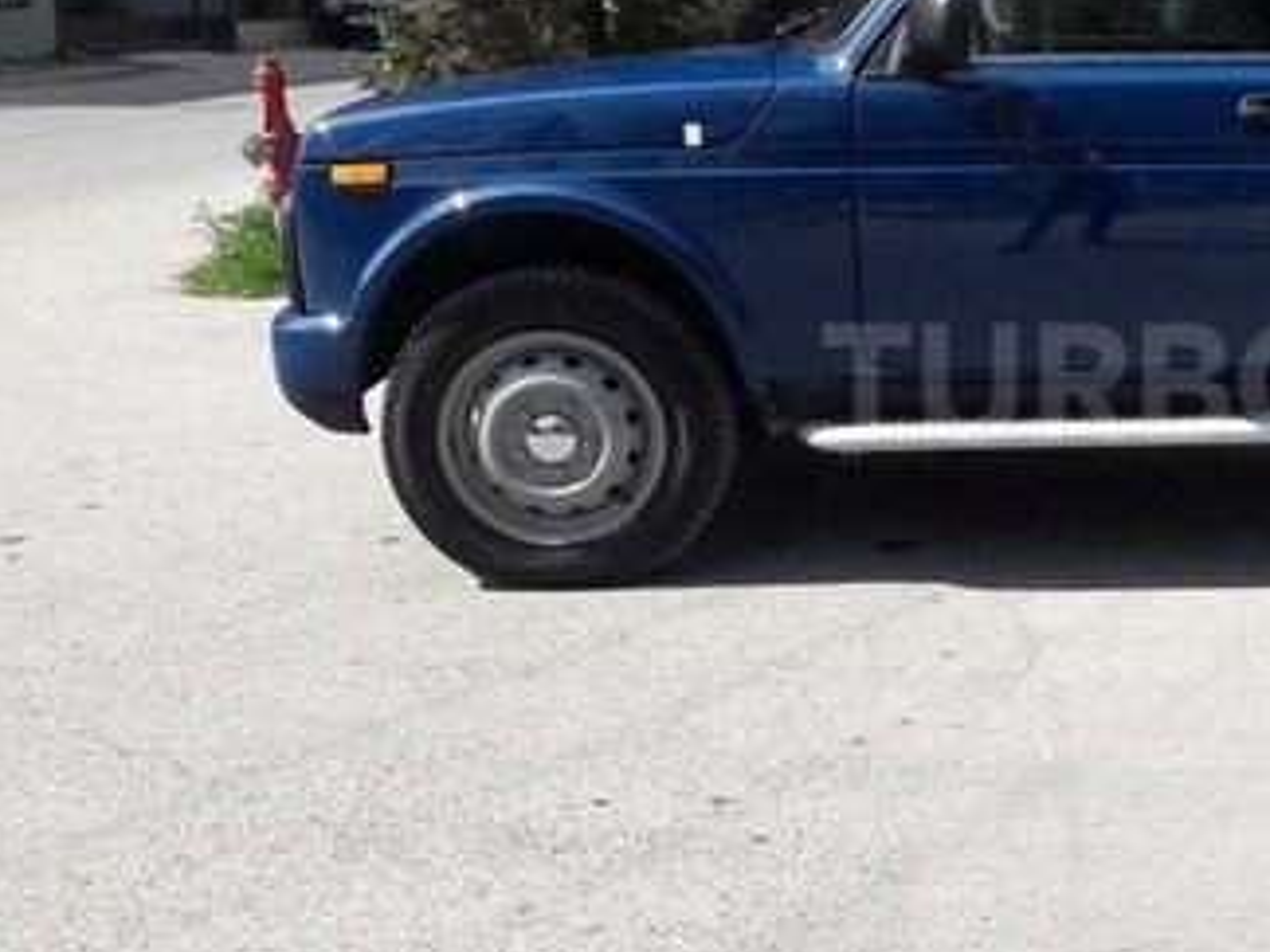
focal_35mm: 57
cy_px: 382
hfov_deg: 31.6
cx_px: 1223
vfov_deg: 25.6
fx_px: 2091
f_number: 1.9
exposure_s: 1/1082
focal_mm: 3.7
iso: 40
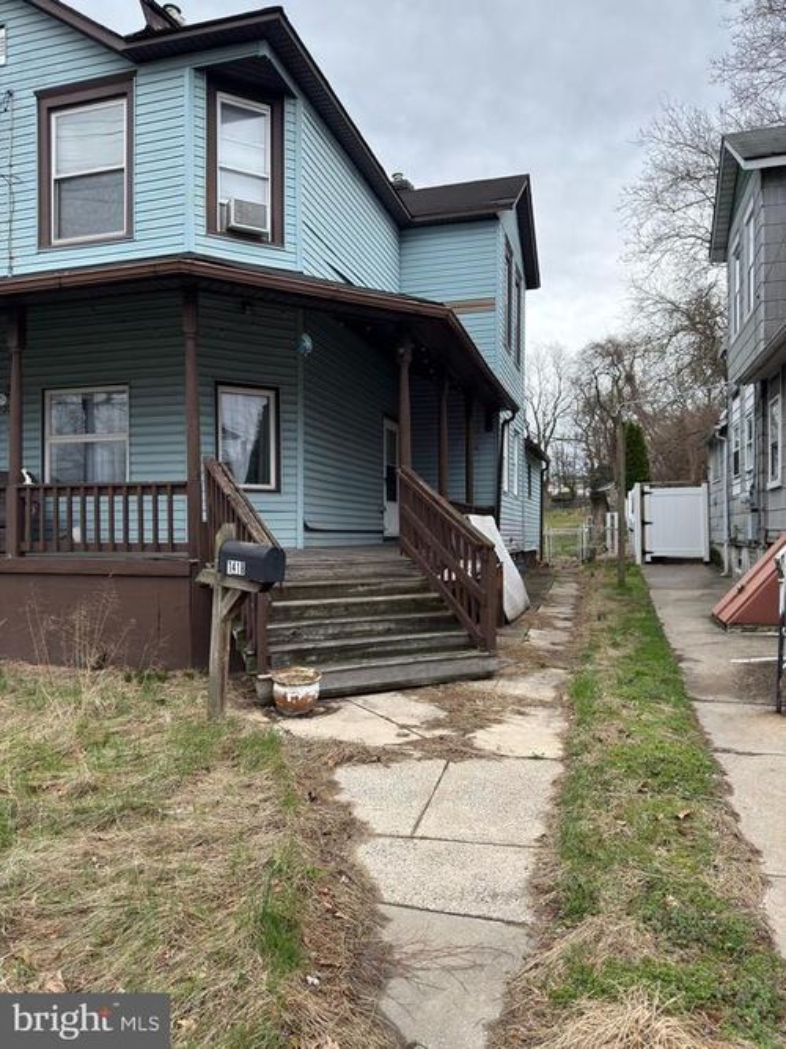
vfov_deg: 71.6
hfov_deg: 56.8
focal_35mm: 24
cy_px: 524
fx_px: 727
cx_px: 393
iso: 80
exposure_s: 1/1934
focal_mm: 6.76
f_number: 1.78
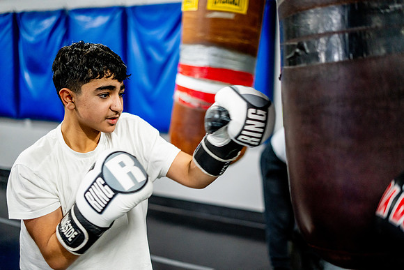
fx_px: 561
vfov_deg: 27.0
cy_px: 135
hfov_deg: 39.6
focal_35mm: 50
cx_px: 202
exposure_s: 1/500
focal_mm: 50
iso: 3200
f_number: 1.8
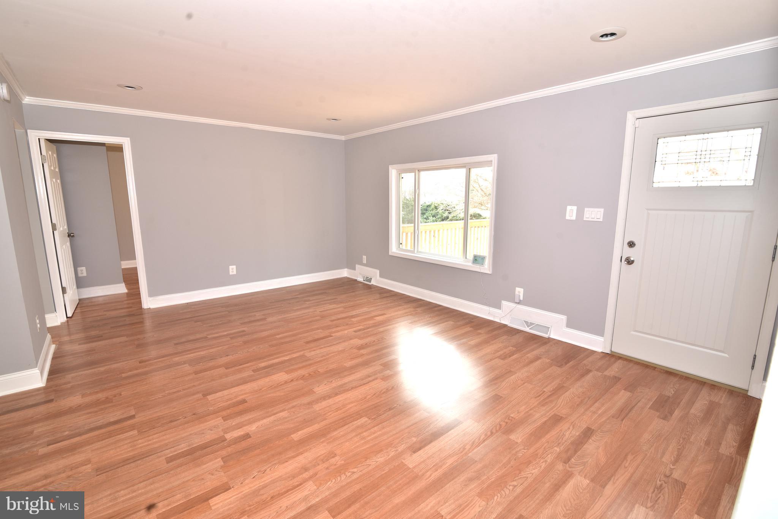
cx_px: 389
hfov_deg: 96.7
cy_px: 260
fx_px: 346
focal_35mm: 16
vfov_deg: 73.8
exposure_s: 1/15
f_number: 7.1
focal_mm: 16
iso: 360
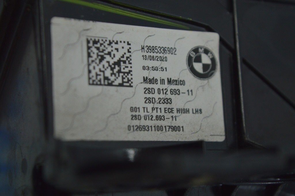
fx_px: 675
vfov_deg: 16.5
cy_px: 98
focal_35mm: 82
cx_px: 148
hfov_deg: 24.6
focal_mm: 55
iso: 400
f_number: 5.6
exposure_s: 1/40
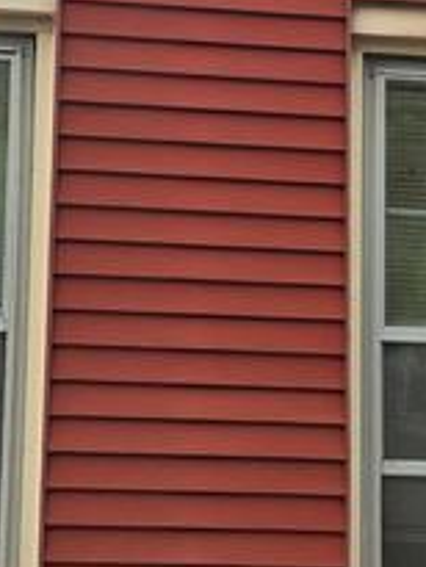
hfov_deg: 12.2
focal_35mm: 121
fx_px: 1983
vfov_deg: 16.3
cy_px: 224
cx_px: 288
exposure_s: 1/814
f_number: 1.7
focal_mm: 6.3
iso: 12
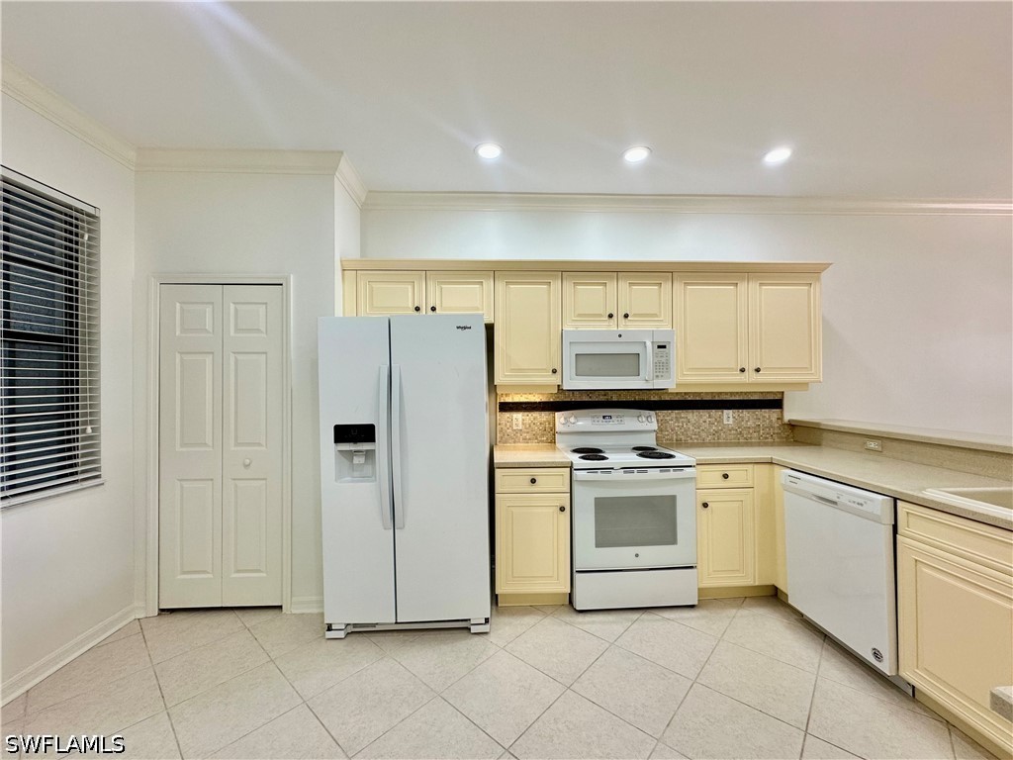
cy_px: 380
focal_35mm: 14
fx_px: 410
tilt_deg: +1.0
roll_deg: +0.6
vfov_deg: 85.7
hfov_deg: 102.1
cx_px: 506
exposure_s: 1/120
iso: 80
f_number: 2.2
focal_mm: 2.22
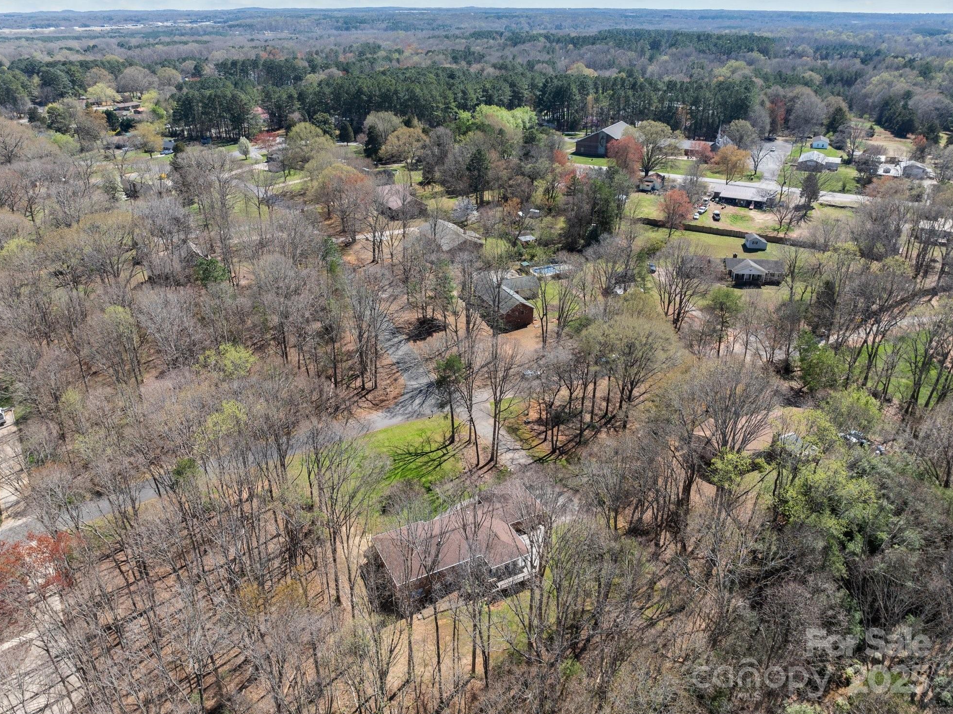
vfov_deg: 54.8
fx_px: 688
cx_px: 470
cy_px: 348
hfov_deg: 69.4
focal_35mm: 25
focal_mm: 12.29
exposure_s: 1/1600
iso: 190
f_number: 2.8
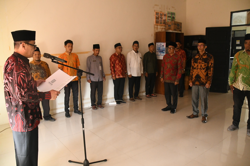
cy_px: 83
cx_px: 125
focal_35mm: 28
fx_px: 194
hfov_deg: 65.5
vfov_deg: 46.4
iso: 3200
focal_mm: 19
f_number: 5.6
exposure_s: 1/100
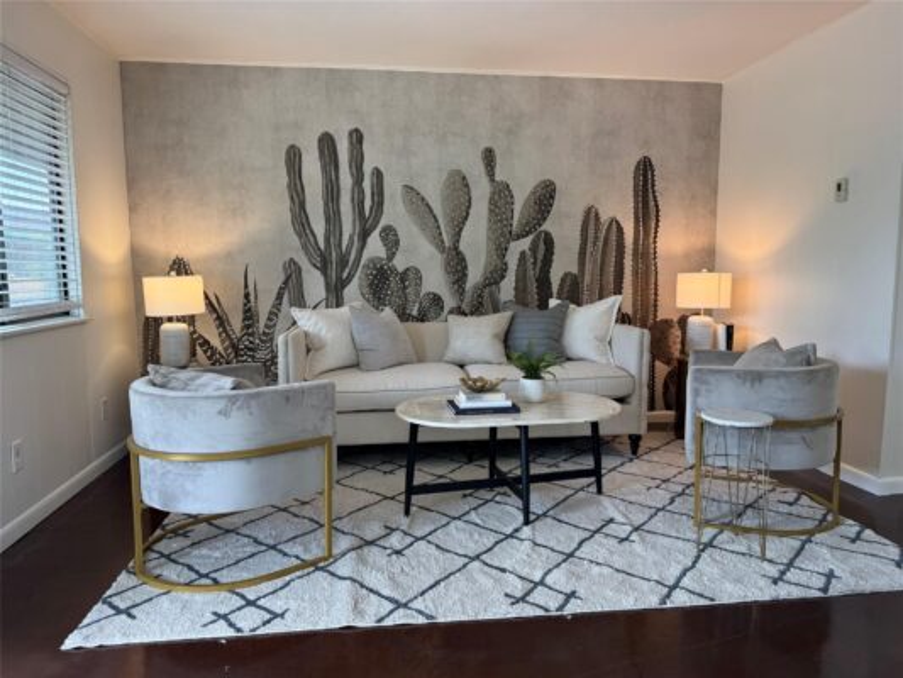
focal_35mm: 24
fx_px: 626
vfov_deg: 56.8
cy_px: 339
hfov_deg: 71.6
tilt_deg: -6.9
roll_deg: +0.9
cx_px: 452
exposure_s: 1/120
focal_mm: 6.76
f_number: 1.78
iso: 125
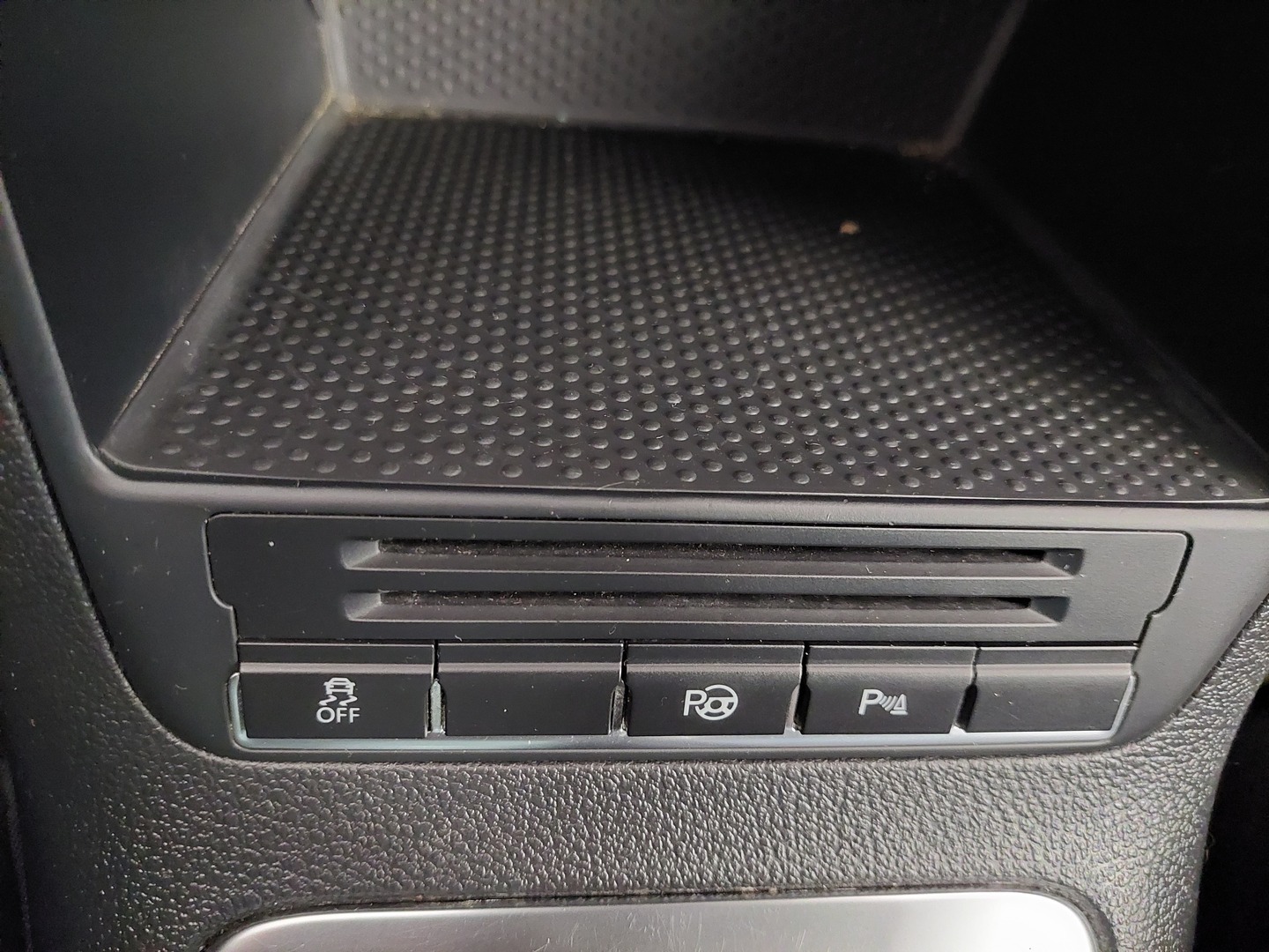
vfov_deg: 54.9
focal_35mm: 25
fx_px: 916
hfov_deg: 69.4
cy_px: 476
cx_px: 634
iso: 2000
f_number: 1.8
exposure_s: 1/25
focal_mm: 5.23
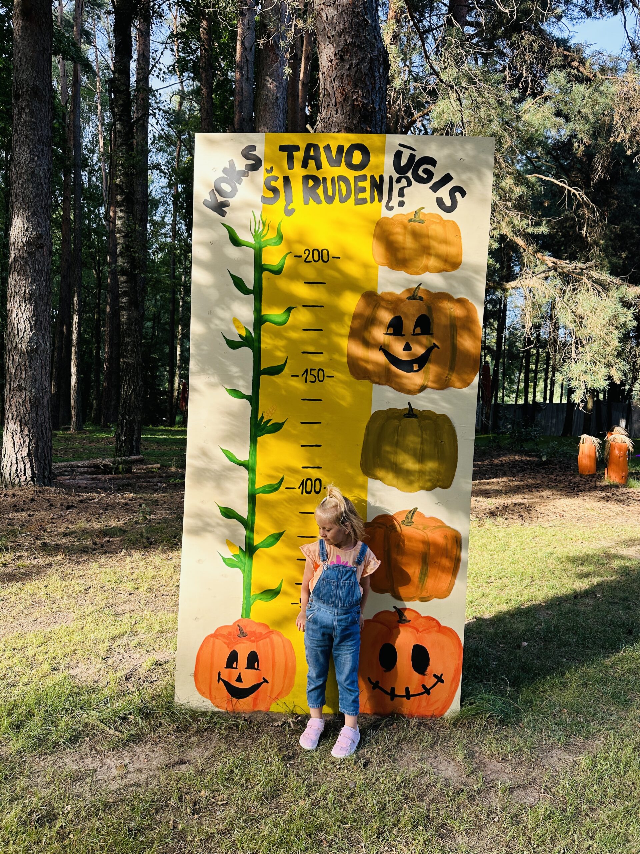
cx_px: 320
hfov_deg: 56.8
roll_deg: -1.4
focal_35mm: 24
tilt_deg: -1.8
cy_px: 427
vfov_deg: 71.6
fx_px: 592
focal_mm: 6.86
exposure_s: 1/458
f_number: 1.78
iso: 80
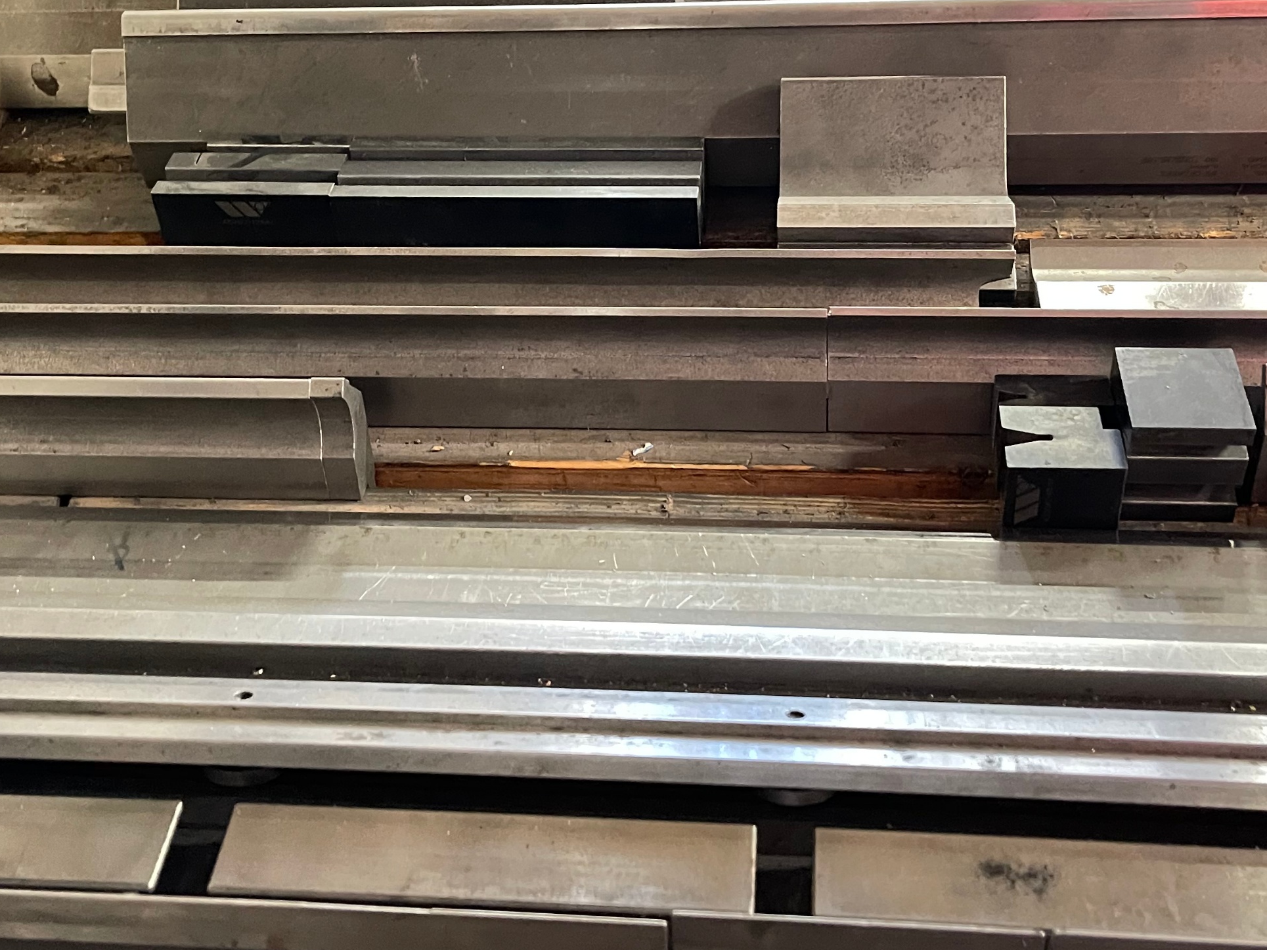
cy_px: 238
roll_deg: +4.5
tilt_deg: -38.6
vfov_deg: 32.3
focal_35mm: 44
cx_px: 622
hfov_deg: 42.9
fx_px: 1611
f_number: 1.6
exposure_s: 1/25
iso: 1000
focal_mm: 5.1
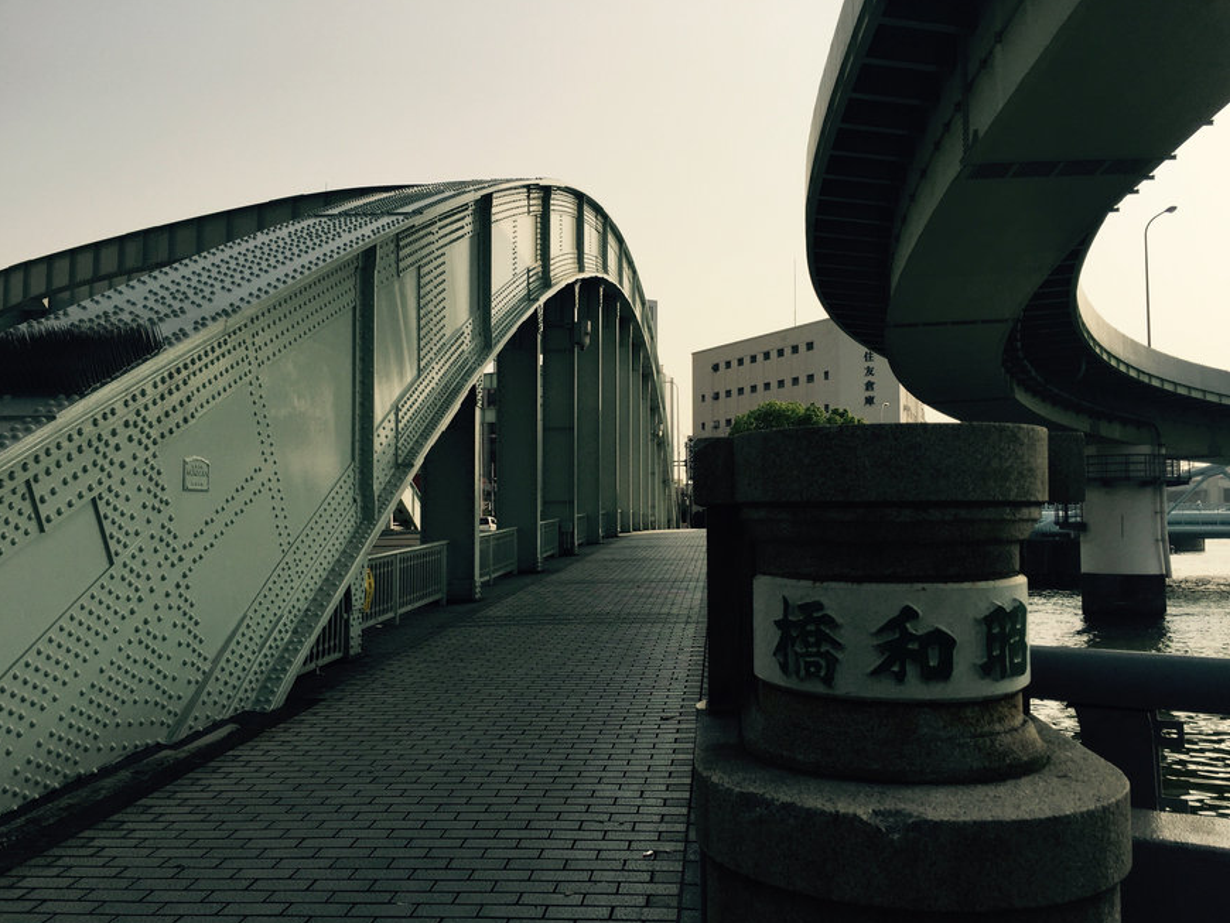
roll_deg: -2.3
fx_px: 1066
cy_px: 469
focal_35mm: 30
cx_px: 622
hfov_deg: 59.9
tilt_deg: +3.2
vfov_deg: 46.8
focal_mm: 4.15
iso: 32
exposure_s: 1/3049
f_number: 2.2
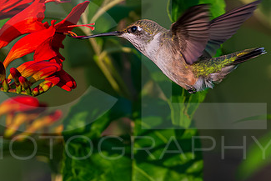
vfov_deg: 0.6
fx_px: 16575
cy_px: 71
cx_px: 144
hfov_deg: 0.9
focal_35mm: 2201
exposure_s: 1/2500
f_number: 5.6
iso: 800
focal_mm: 500
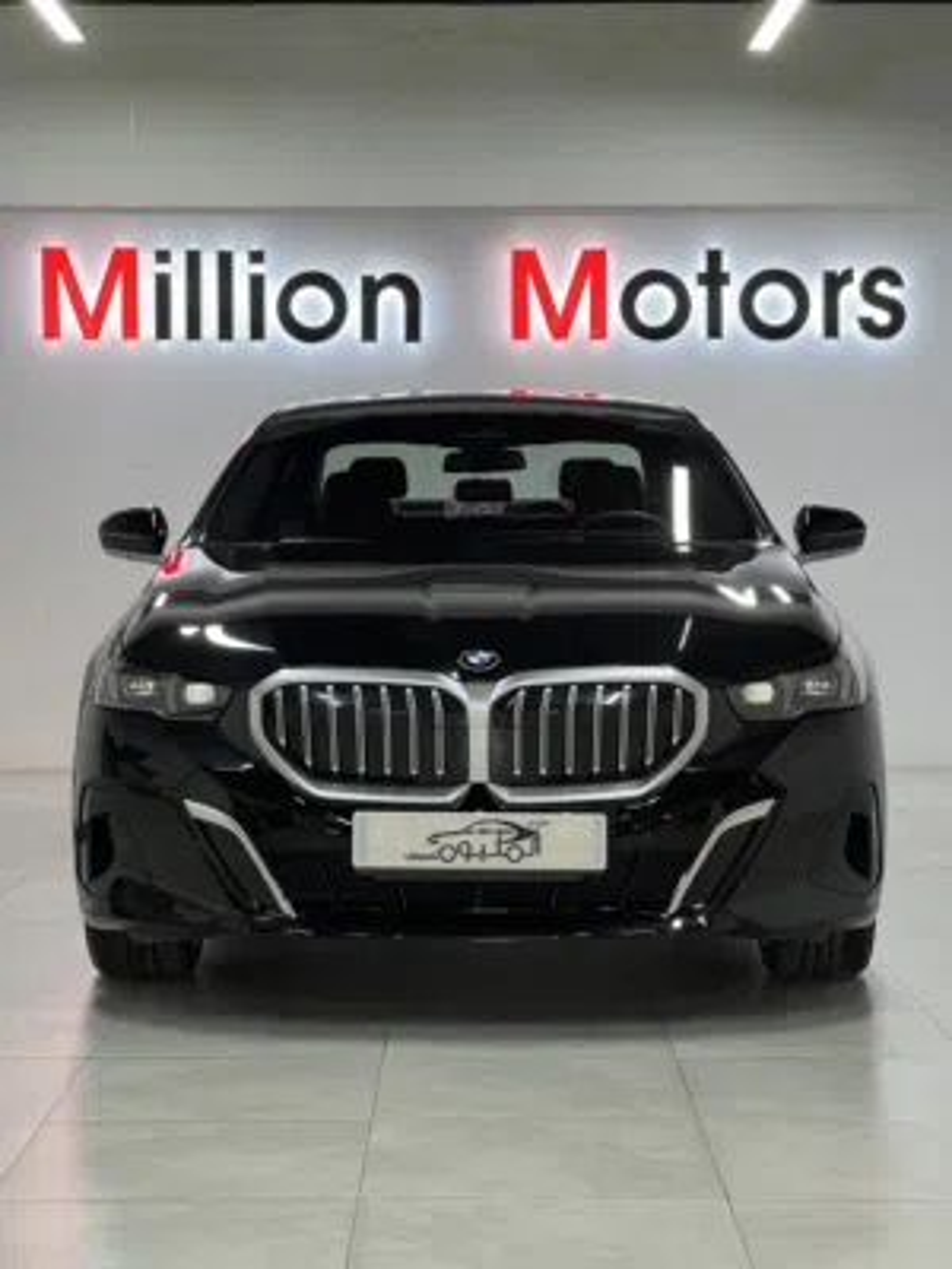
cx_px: 476
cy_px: 634
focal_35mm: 77
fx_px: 2824
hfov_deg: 19.1
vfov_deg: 25.3
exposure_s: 1/60
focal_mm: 9
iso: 400
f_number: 2.8
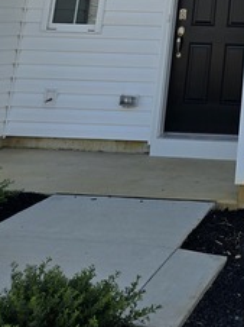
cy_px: -153
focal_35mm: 68
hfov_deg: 19.3
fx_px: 640
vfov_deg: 23.4
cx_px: 349
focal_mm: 6.3
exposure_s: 1/744
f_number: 1.7
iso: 12
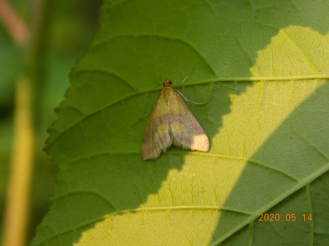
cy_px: 123
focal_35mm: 118
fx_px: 1122
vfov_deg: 12.6
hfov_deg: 16.7
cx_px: 164
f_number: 4.8
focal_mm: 20.9
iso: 80
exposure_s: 1/50
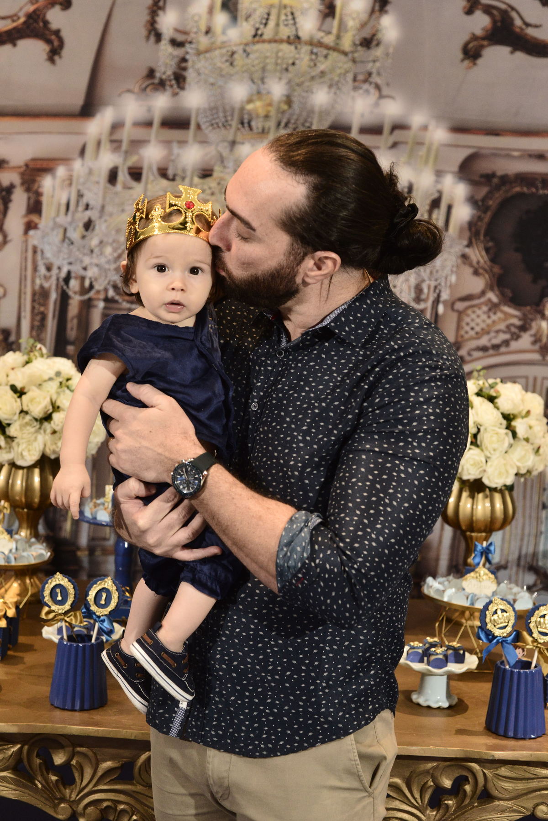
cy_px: 410
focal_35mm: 50
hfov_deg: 27.0
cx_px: 274
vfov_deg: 39.6
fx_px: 1141
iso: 2000
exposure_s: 1/125
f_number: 4
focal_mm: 50
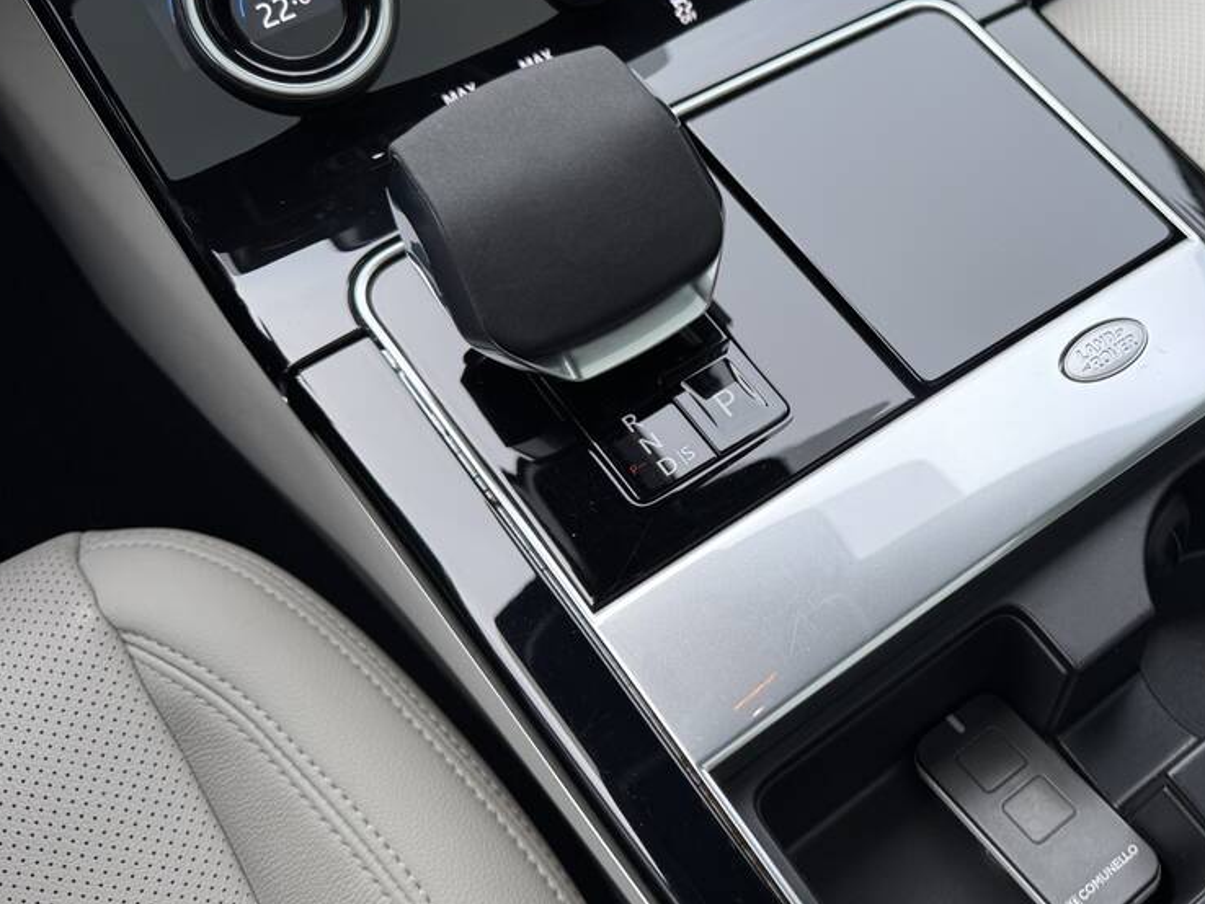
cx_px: 954
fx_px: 1358
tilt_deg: -58.3
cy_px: 398
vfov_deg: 36.8
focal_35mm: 39
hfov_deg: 45.6
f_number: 1.78
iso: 80
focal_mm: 6.76
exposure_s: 1/100
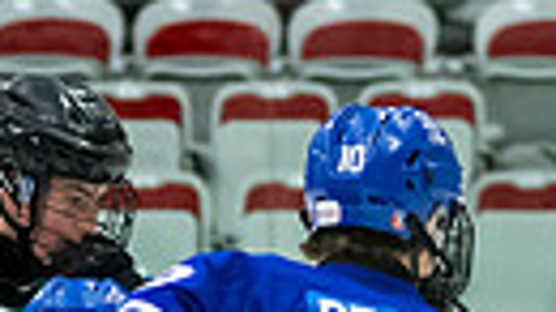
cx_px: 200
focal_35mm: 655
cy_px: 784
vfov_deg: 1.8
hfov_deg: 3.3
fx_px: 9653
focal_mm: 85
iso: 1600
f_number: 3.2
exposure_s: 1/1000
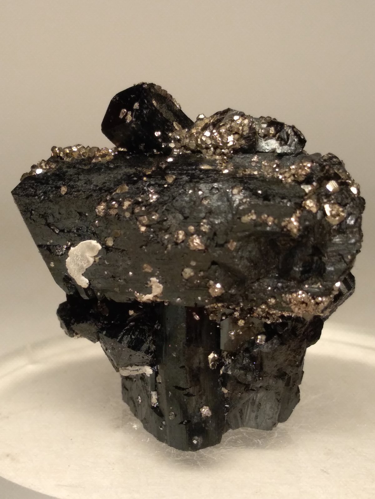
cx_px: 188
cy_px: 250
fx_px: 376
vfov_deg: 67.3
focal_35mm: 26
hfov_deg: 53.1
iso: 149
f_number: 2
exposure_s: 1/50
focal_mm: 3.54
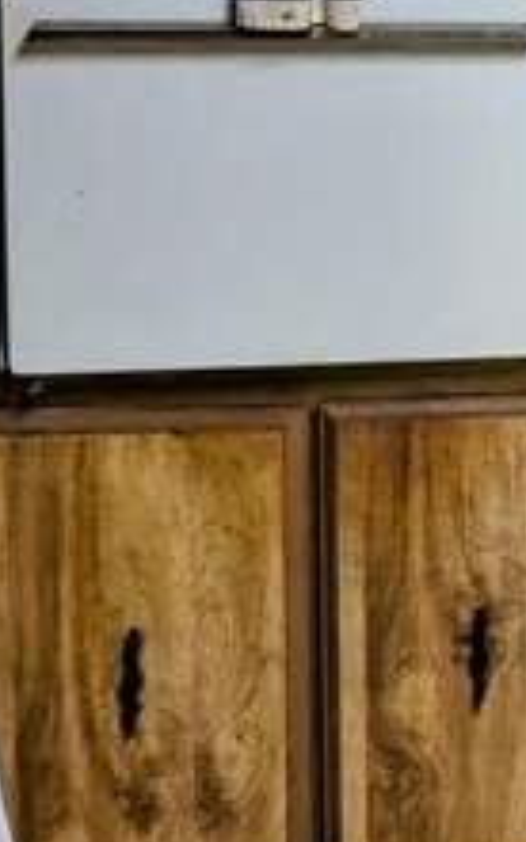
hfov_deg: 10.9
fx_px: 2112
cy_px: -95
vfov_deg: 21.4
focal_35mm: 92
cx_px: 1426
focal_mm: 6.9
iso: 405
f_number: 1.68
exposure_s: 1/60
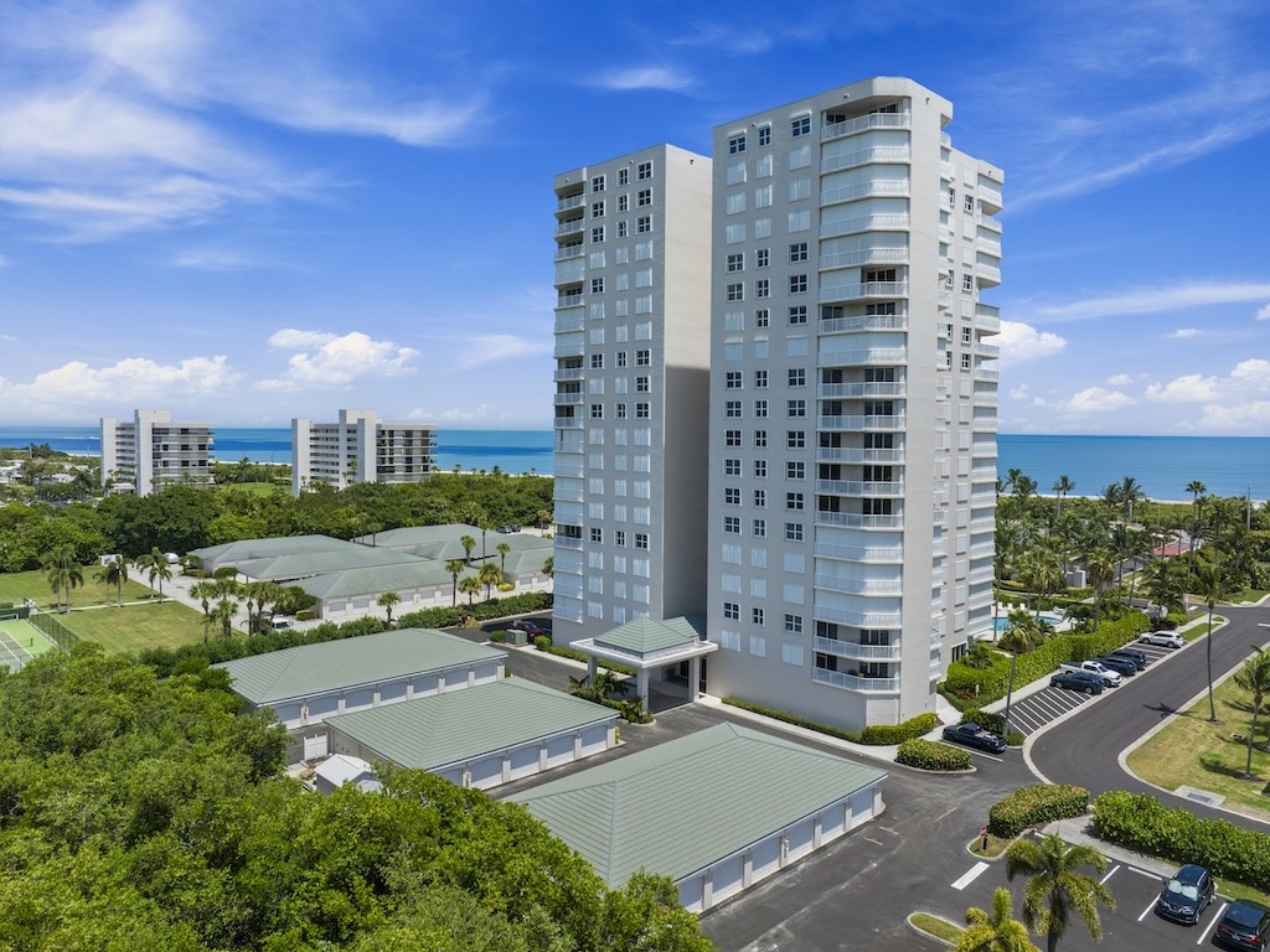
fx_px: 881
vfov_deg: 56.8
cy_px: 476
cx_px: 635
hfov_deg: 71.6
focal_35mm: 24
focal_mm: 12.29
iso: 100
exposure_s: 1/50
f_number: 7.1
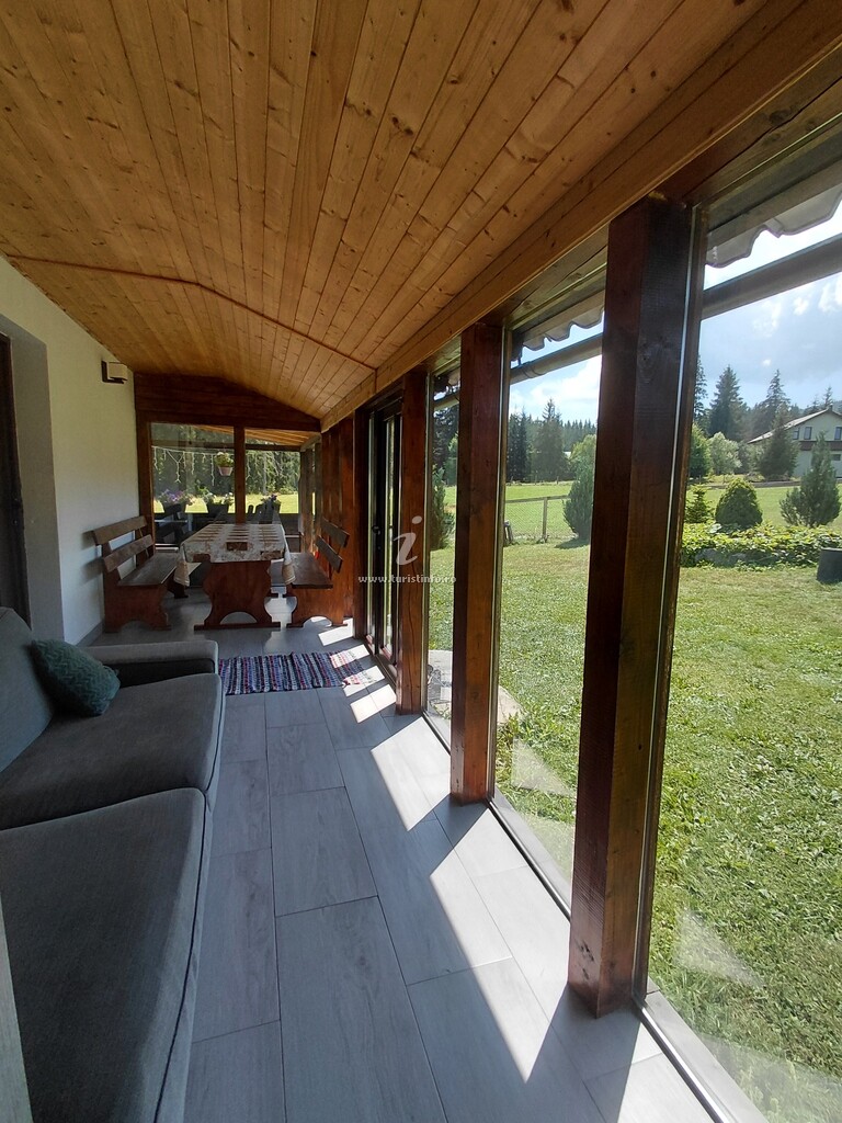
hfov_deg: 78.1
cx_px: 421
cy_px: 562
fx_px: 519
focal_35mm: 16
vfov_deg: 94.5
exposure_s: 1/528
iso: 40
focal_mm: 1.64
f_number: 2.2
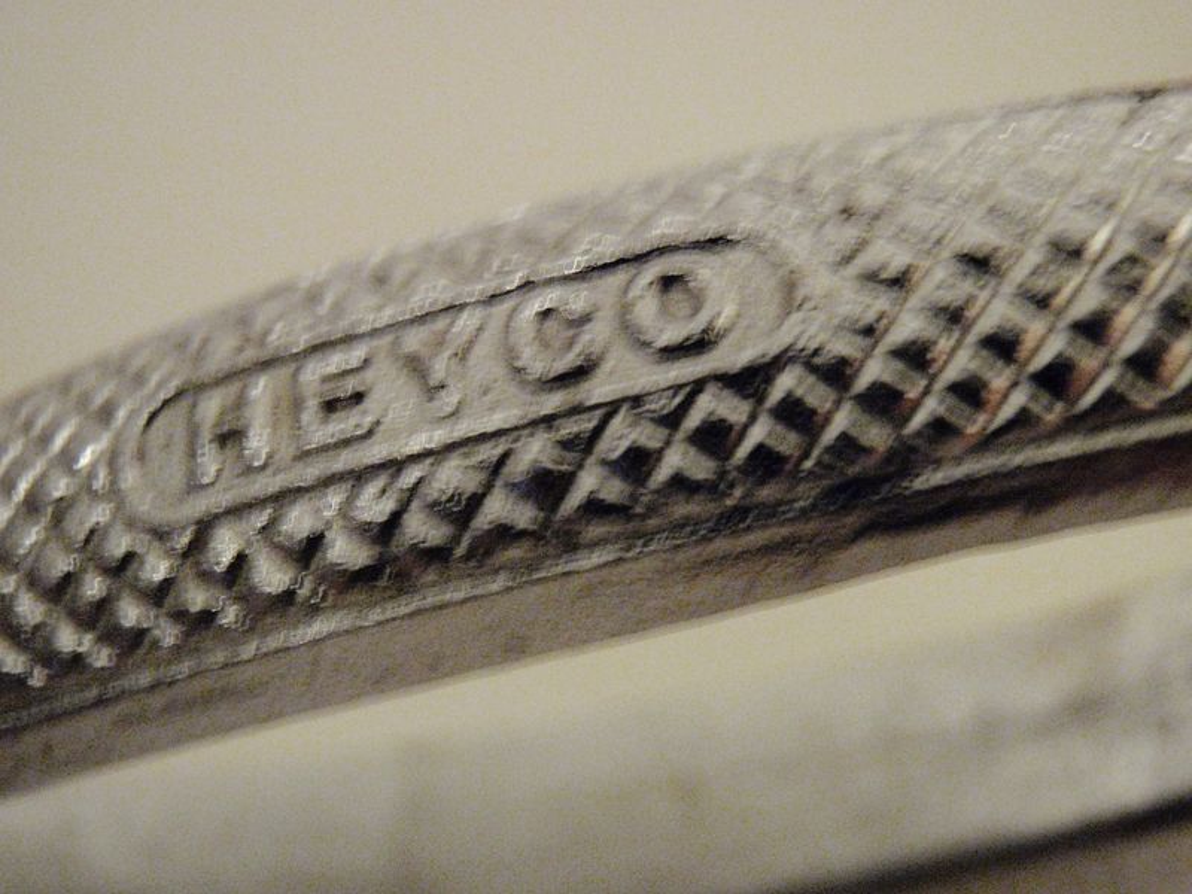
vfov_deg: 36.0
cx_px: 596
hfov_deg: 46.8
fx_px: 1377
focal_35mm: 40
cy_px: 447
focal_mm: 7.25
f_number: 3.9
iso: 400
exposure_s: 1/10
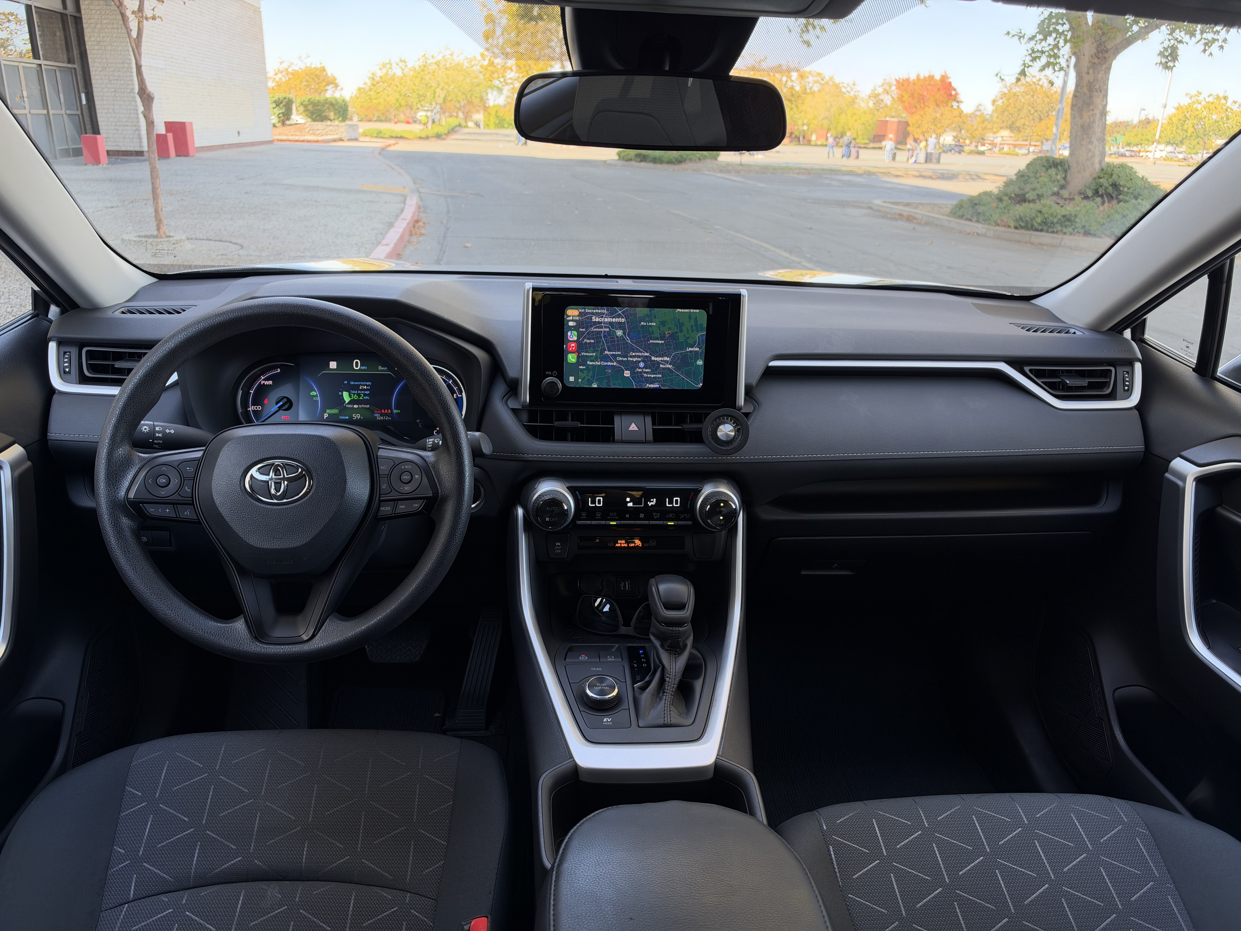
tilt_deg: -20.4
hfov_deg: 71.6
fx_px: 860
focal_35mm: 24
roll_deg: -2.2
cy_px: 466
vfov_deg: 56.8
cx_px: 620
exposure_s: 1/132
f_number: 1.8
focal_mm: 6.93
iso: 160
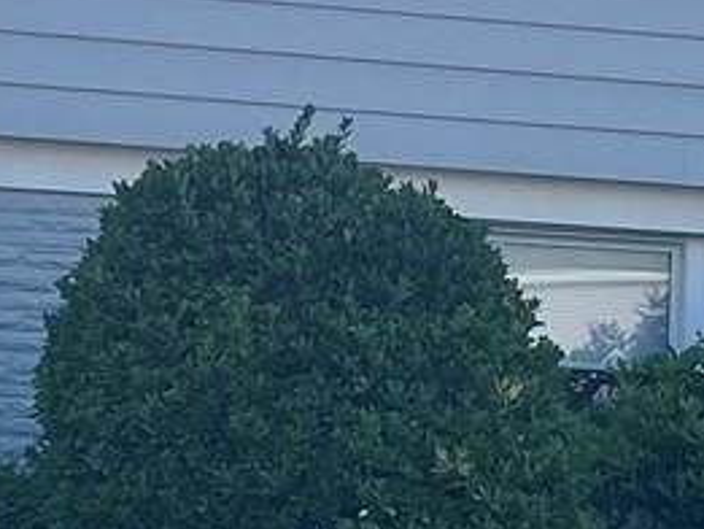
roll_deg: -2.1
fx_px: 4151
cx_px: 661
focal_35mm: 204
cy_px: 410
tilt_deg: +2.2
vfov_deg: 7.3
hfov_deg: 9.6
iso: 50
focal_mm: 5.7
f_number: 1.5
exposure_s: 1/6579
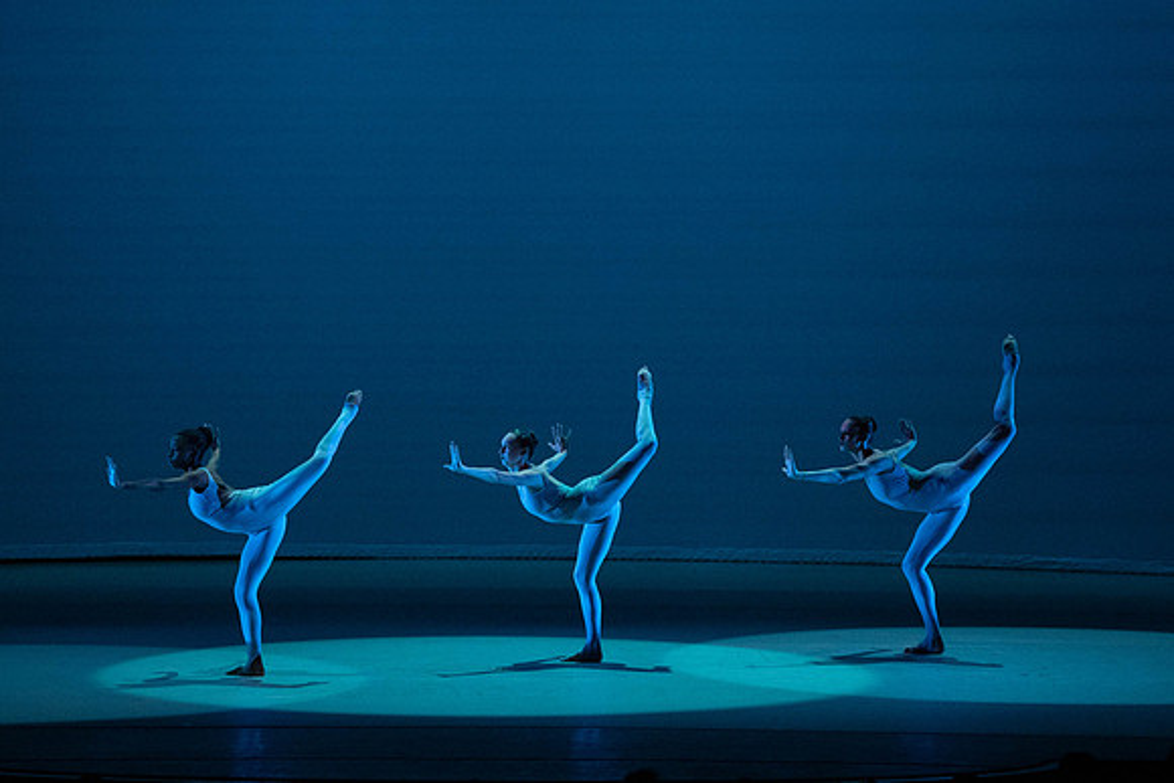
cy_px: 392
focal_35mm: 179
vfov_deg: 7.7
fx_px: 5838
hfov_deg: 11.5
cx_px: 587
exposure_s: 1/400
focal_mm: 179
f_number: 5.6
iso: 16000
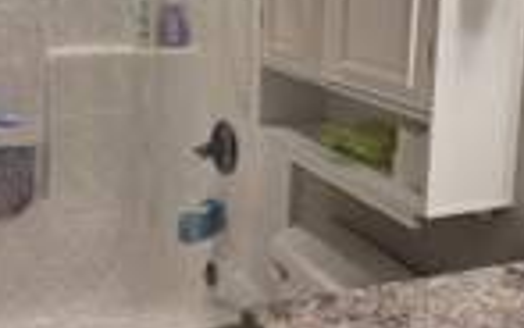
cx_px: 150
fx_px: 643
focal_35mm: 45
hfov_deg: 43.3
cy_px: 41
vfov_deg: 27.7
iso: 320
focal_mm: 2.2
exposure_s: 1/120
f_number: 2.2
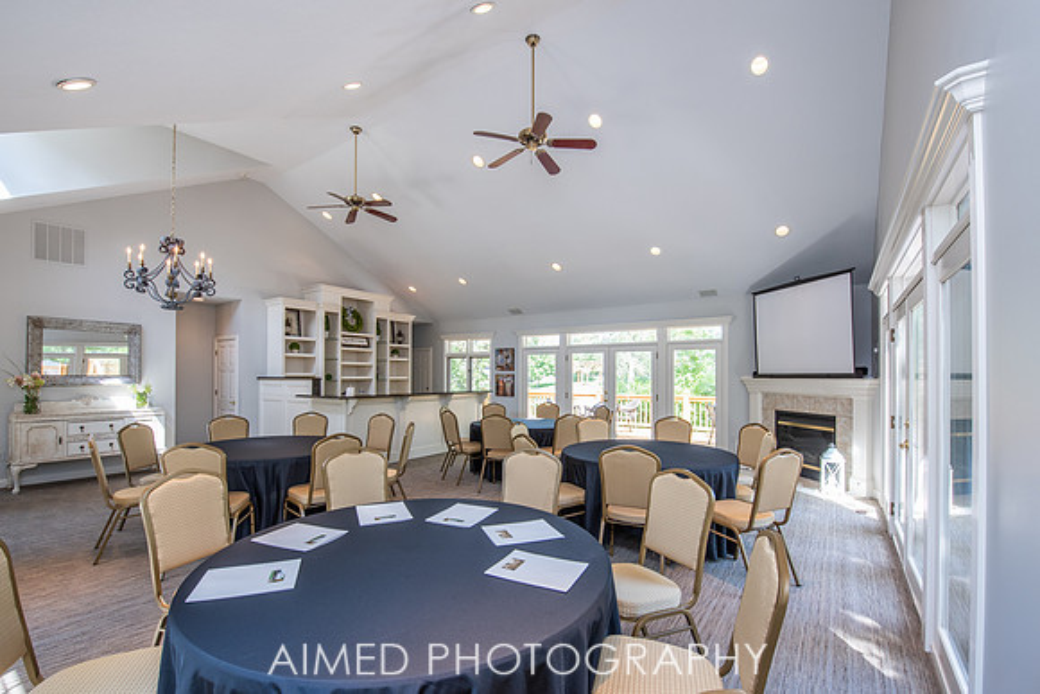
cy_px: 372
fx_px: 444
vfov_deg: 75.9
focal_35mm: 15
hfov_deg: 99.0
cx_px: 513
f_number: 9
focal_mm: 14
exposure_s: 1/20
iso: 320
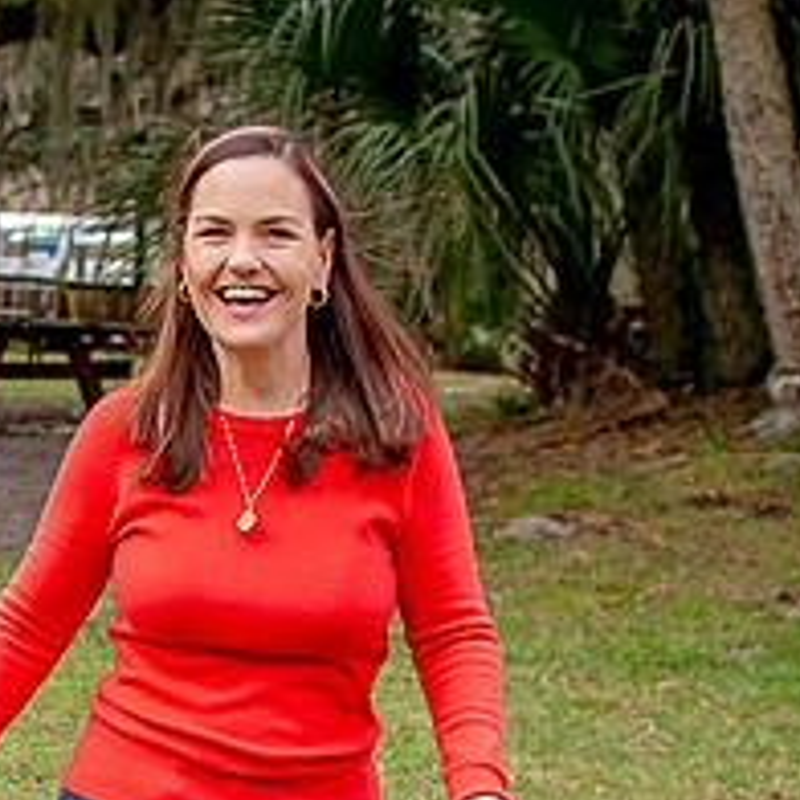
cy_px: 786
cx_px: -245
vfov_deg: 13.2
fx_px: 3425
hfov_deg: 12.9
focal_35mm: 131
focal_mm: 35
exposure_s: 1/250
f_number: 3.5
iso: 200
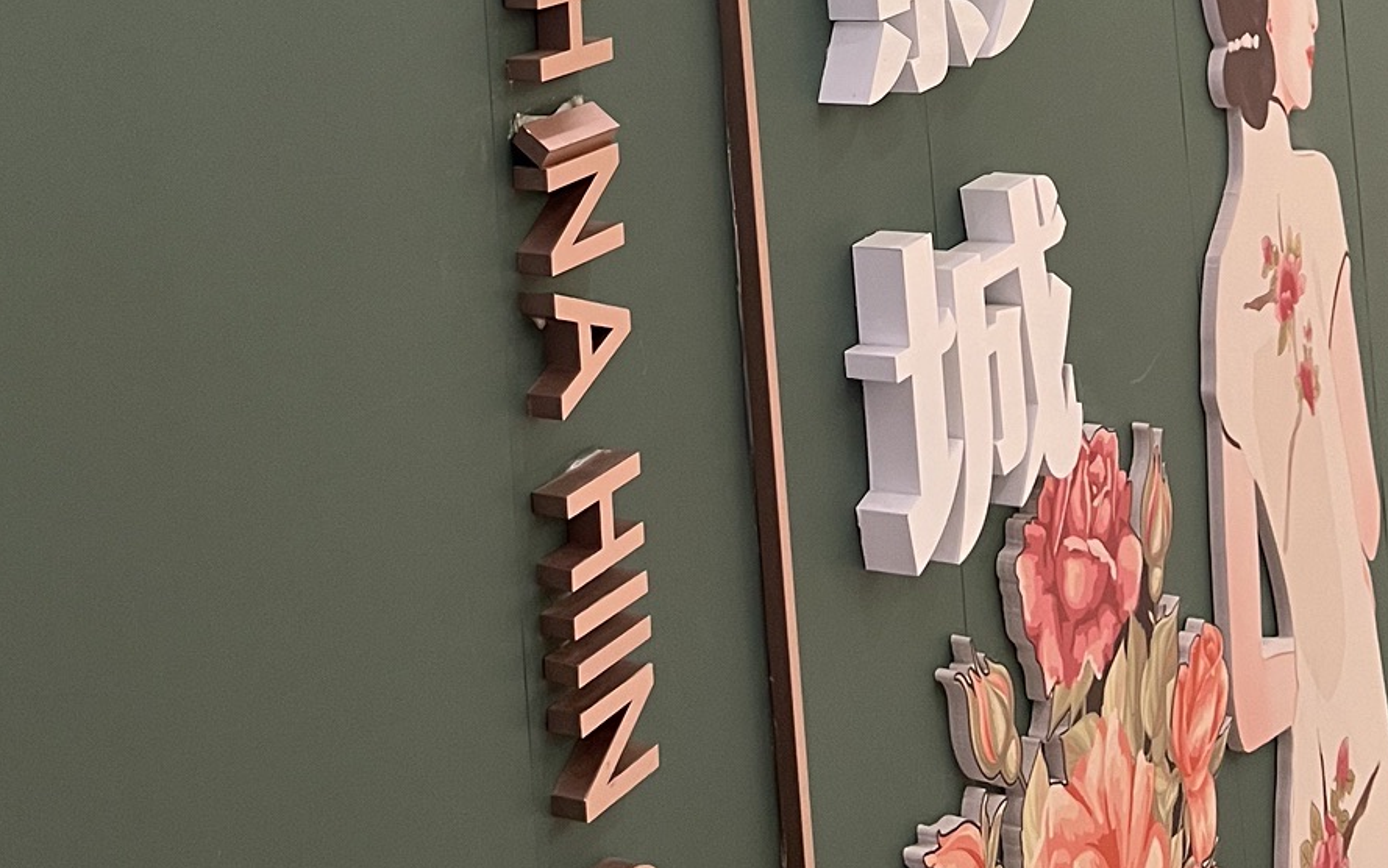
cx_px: 706
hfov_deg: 33.0
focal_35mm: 62
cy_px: -440
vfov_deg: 18.5
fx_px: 2346
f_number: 1.5
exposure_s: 1/50
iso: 160
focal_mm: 5.7
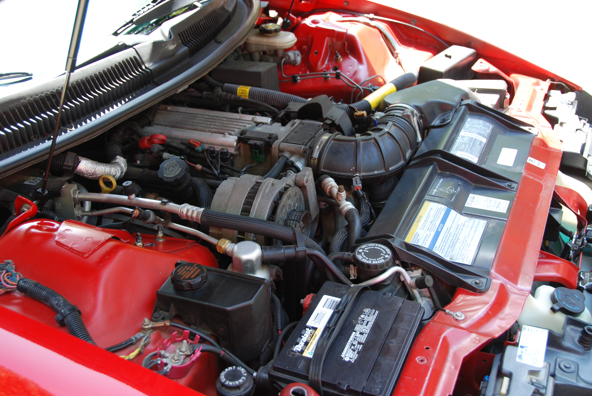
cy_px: 194
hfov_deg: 45.8
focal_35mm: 43
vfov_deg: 31.6
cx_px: 308
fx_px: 700
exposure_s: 1/60
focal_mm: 27
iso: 200
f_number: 4
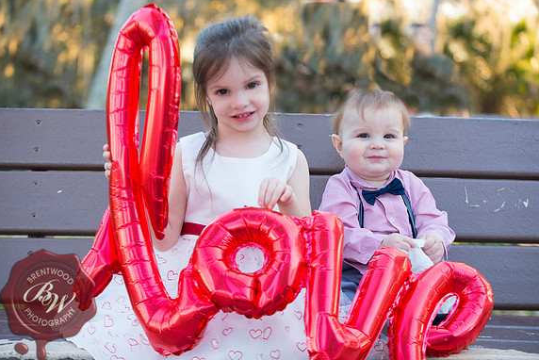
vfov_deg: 19.2
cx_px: 270
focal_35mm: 71
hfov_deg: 28.4
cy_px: 180
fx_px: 1064
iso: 200
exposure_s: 1/125
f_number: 3.5
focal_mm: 70
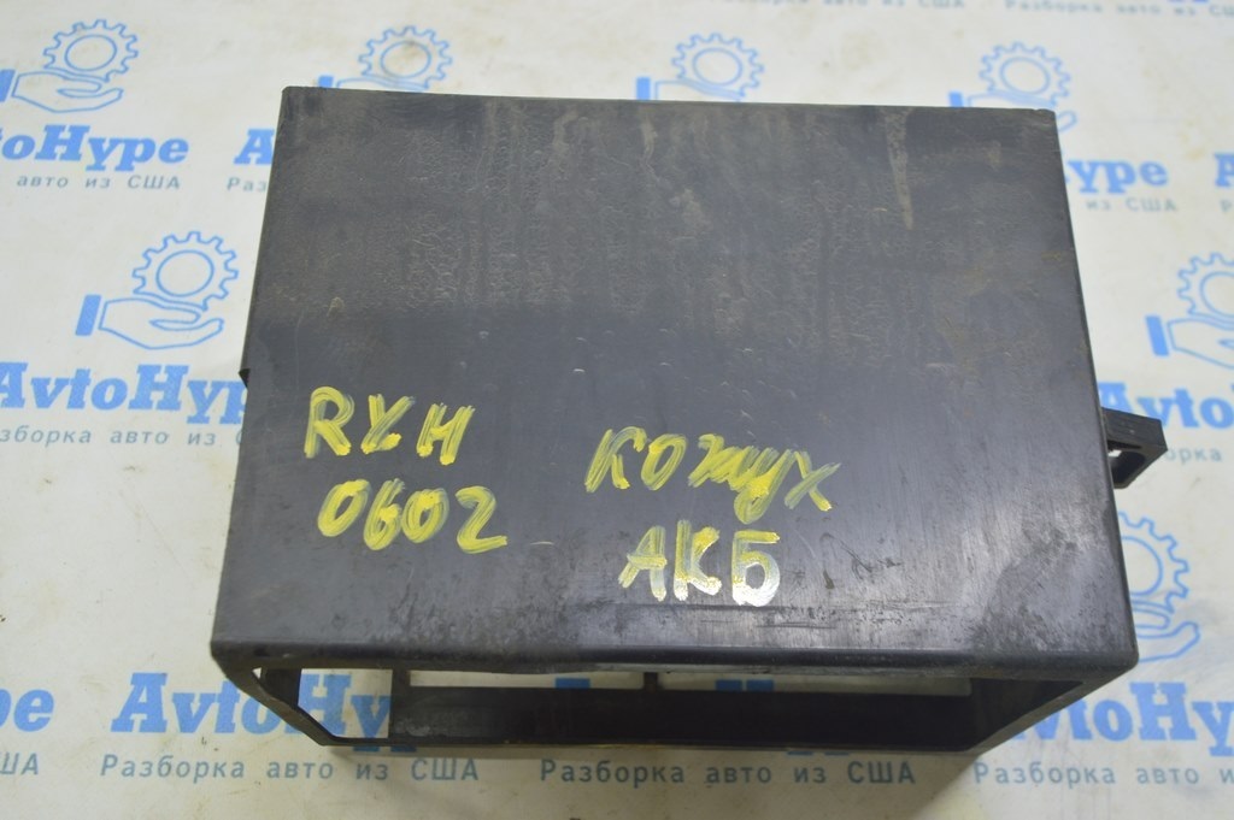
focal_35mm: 33
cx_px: 617
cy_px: 410
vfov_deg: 39.9
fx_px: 1130
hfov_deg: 57.3
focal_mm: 22
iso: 400
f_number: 5.6
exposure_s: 1/20
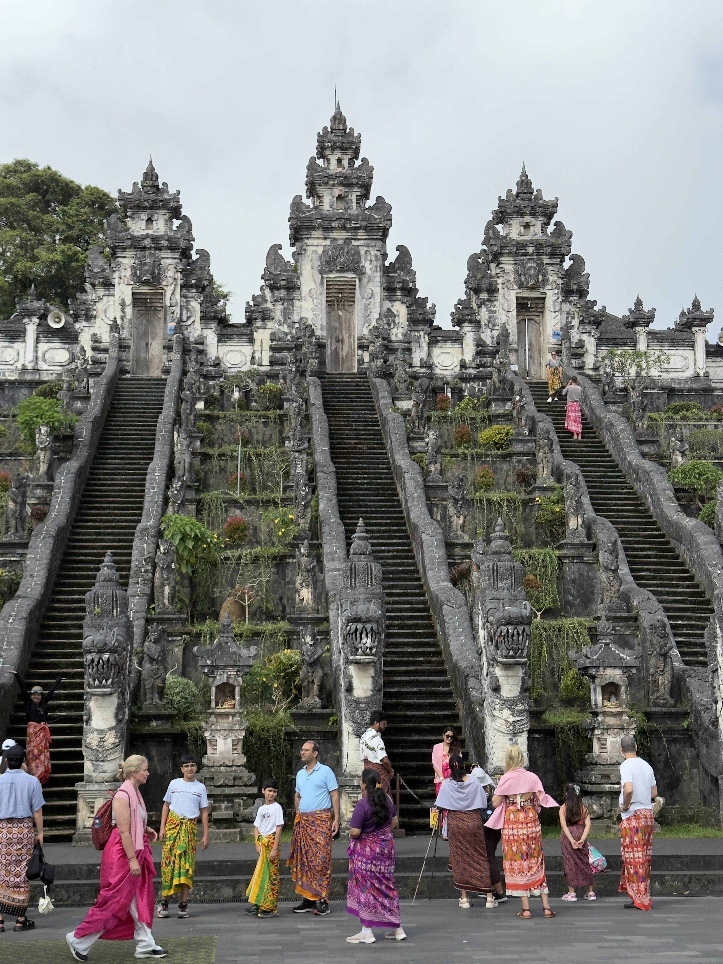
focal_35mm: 48
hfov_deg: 30.3
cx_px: 362
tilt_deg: +11.3
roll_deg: +0.2
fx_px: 1337
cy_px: 482
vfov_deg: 39.7
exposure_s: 1/4098
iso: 80
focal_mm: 6.76
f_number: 1.78
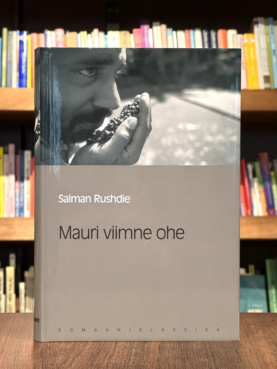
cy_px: 184
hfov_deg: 19.1
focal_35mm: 77
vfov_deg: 25.3
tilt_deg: -0.1
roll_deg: -0.4
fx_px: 821
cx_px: 138
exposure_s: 1/83
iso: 250
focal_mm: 9
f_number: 2.8
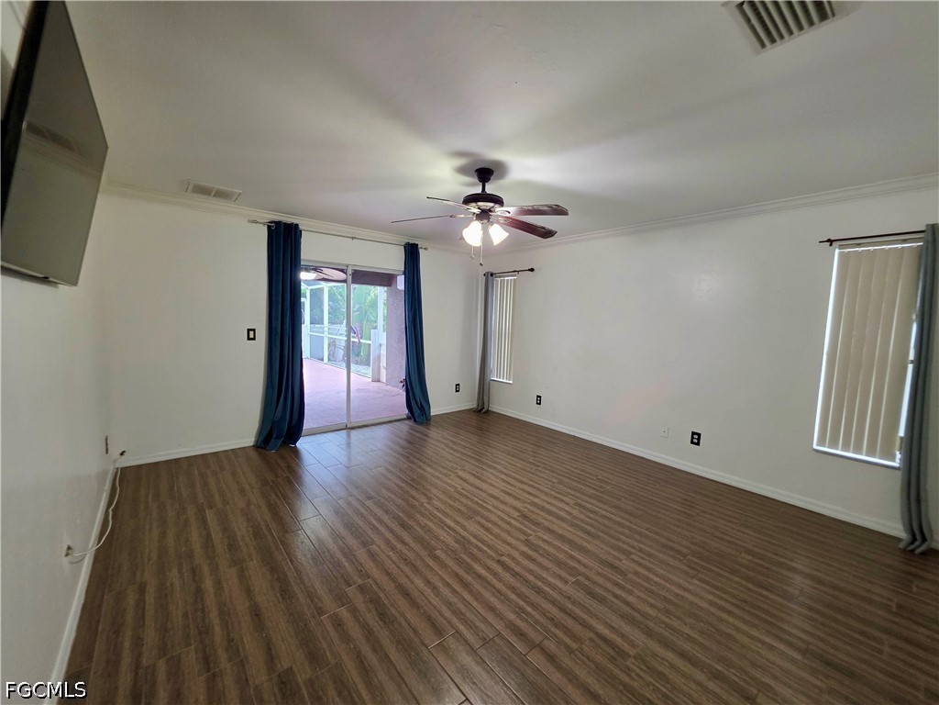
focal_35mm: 13
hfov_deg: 106.2
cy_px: 352
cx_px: 470
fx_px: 353
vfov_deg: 89.9
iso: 200
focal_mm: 2.2
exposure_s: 1/60
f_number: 1.9
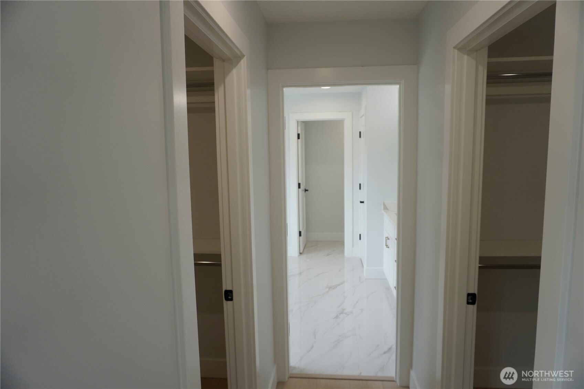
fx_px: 389
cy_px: 194
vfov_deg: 53.1
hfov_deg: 73.7
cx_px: 292
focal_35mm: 24
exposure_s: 1/160
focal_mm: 16
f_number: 4
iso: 320
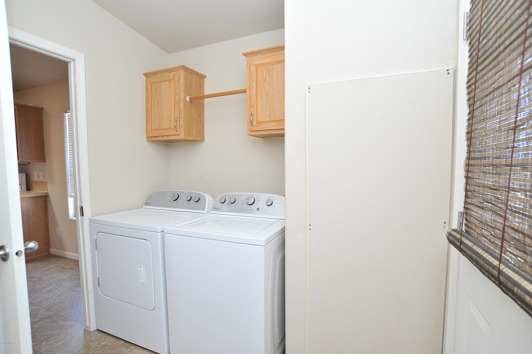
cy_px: 177
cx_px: 266
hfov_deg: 90.0
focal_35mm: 18
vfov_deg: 67.3
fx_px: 266
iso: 640
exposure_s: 1/40
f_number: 7.1
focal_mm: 18
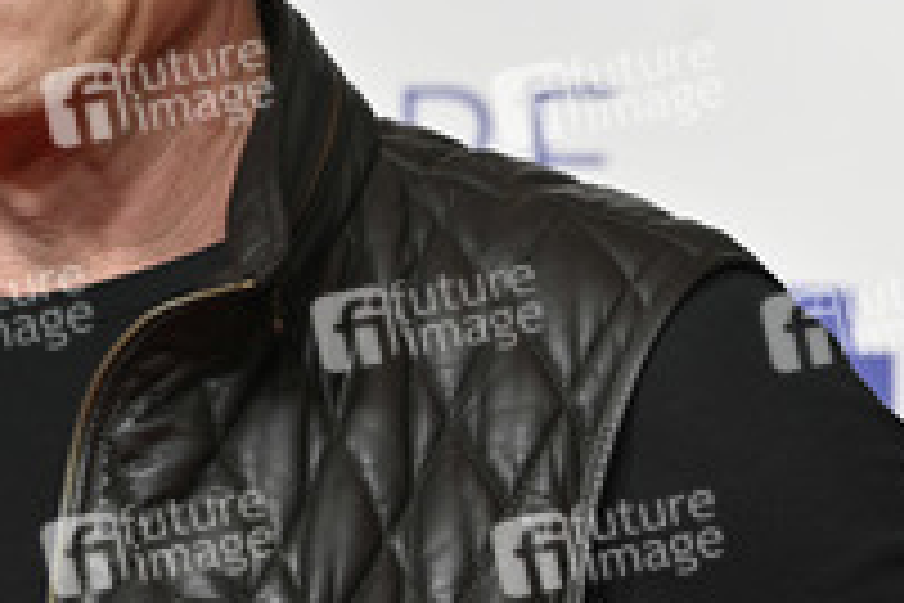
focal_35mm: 392
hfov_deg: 5.2
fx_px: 9843
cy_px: -18
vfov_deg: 3.5
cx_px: 38
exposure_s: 1/200
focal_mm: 175
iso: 1000
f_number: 5
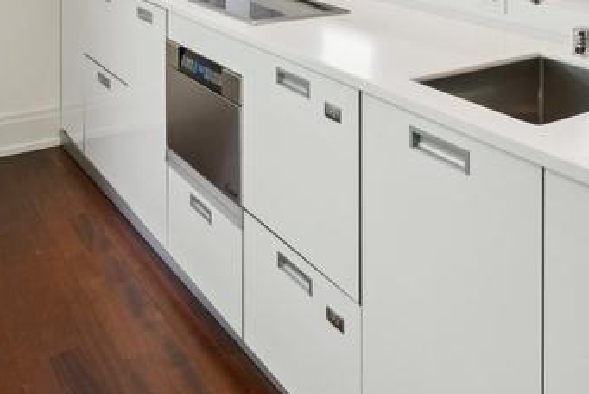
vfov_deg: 25.8
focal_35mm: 45
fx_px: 737
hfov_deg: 41.5
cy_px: -115
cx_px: 478
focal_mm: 10
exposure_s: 1/30
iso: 200
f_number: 7.1
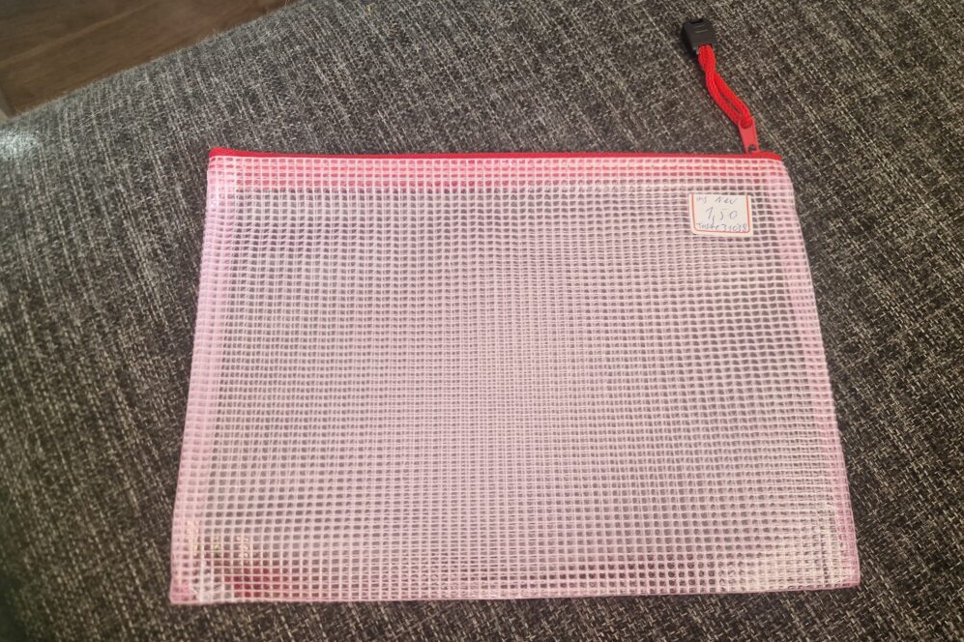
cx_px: 482
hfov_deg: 73.8
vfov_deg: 53.1
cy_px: 341
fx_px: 642
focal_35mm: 24
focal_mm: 5.4
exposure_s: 1/274
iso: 50
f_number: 1.8
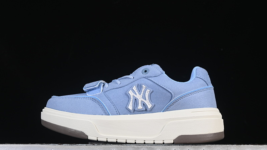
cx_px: 133
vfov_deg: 15.3
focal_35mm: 79
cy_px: 88
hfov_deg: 26.9
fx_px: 559
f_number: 8
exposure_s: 1/80
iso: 160
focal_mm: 50
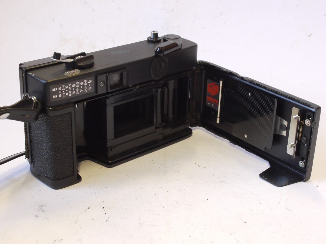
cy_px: 122
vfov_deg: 24.4
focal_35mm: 60
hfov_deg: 32.2
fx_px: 565
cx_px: 163
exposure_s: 1/40
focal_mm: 30
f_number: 9
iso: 800
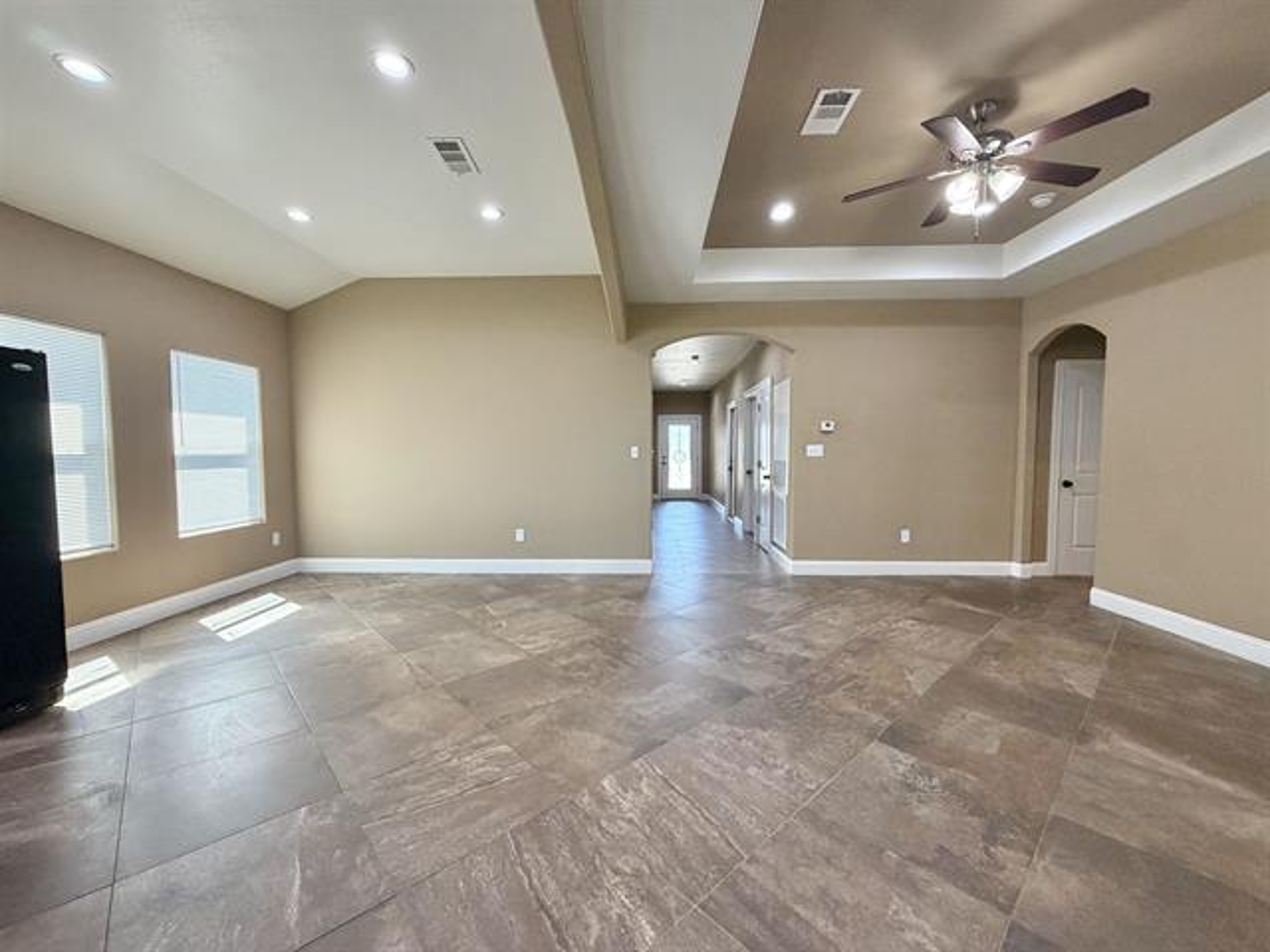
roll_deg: +0.3
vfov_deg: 85.7
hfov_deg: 102.1
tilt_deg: -3.0
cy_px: 476
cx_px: 635
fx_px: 514
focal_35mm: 14
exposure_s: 1/120
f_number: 2.2
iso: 250
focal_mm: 2.22
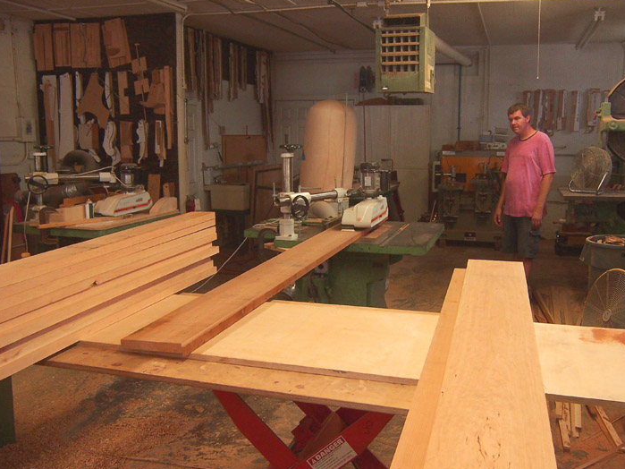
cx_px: 320
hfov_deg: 54.0
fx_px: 614
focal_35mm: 34
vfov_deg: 41.8
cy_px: 235
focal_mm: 5.5
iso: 140
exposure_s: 1/20
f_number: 3.4
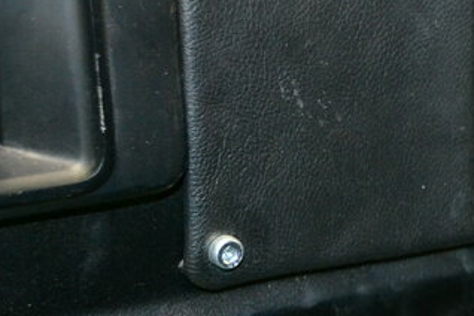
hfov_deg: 14.1
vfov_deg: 10.1
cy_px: 173
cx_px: 707
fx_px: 1791
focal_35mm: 136
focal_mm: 24
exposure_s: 1/60
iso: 1100
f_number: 4
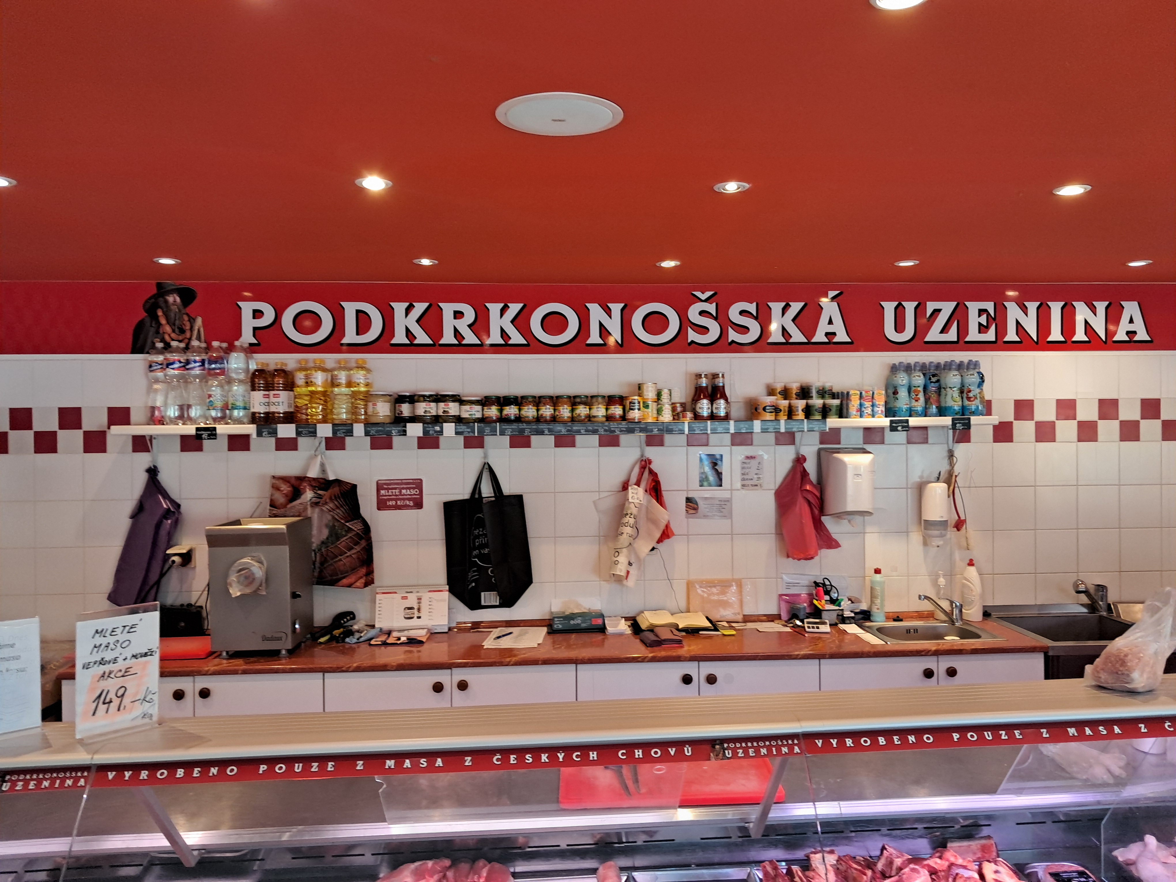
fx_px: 917
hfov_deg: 65.3
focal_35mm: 27
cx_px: 588
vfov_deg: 51.4
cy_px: 441
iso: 160
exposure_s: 1/33
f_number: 1.8
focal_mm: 4
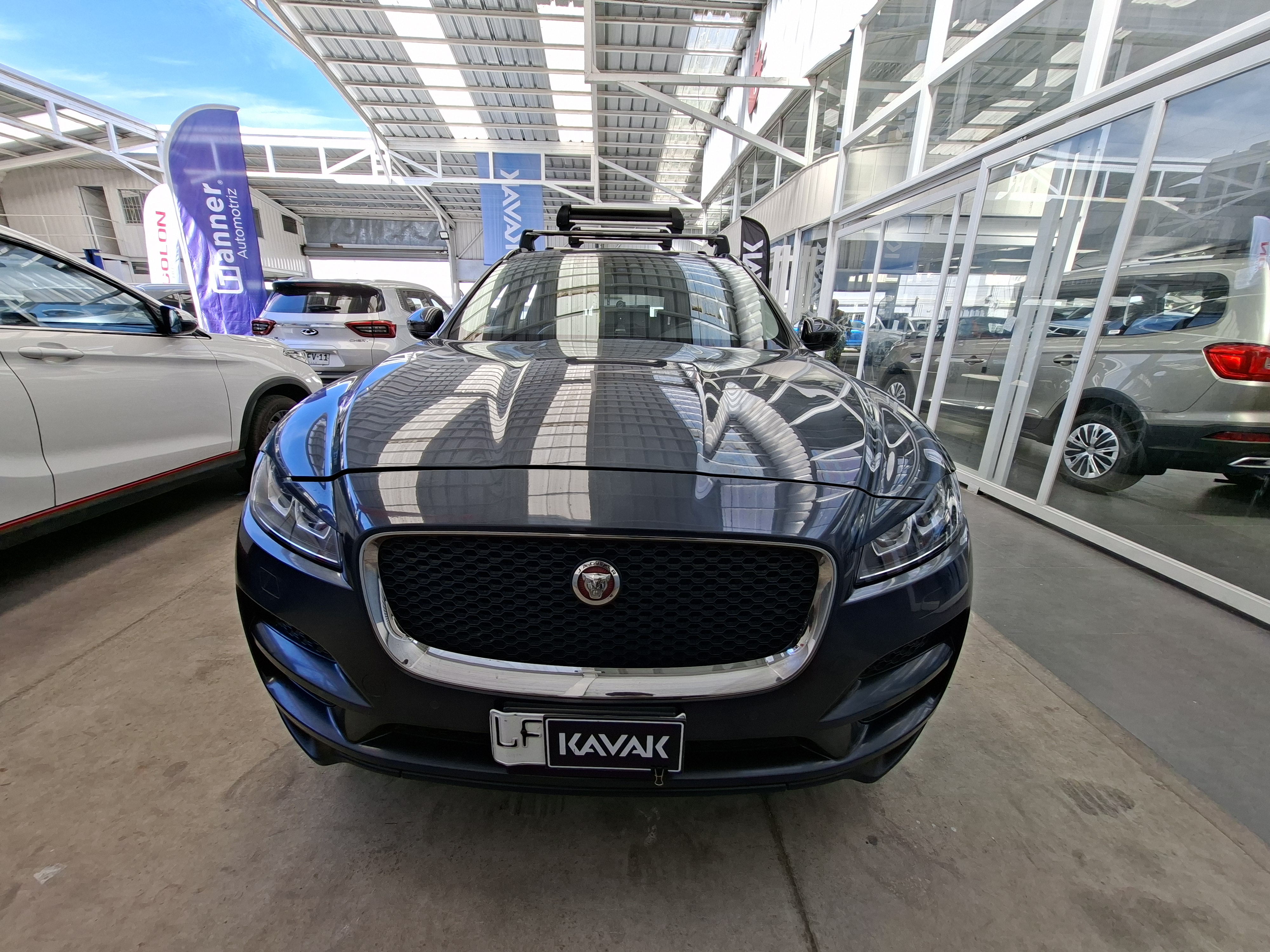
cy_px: 476
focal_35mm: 13
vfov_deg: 89.9
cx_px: 635
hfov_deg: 106.2
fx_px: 477
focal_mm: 1.74
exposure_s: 1/252
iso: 40
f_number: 2.2
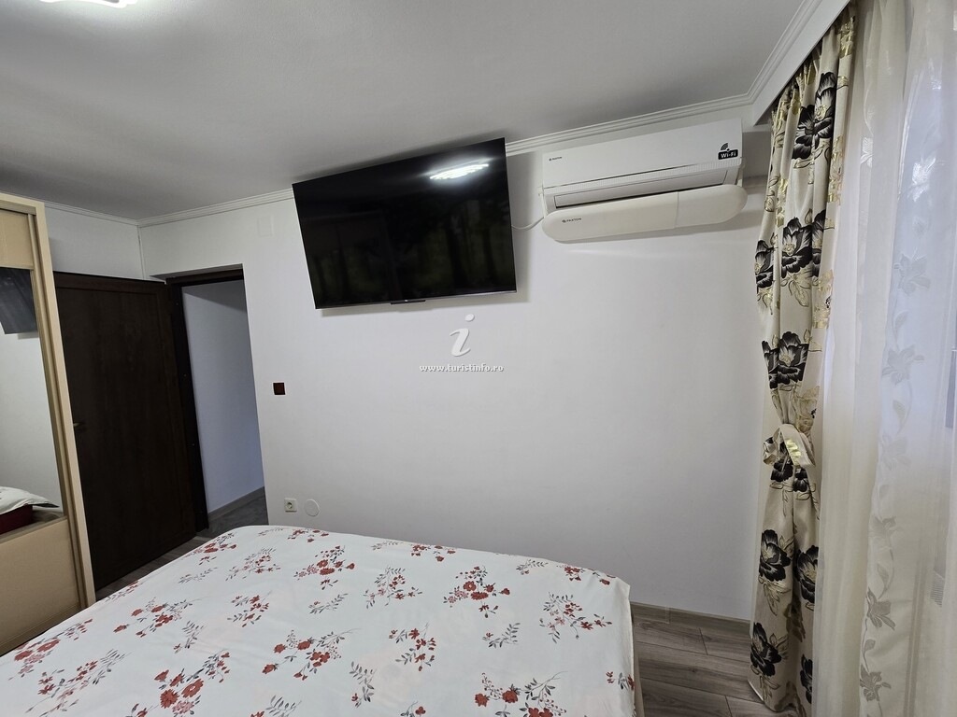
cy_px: 358
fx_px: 359
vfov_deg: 89.9
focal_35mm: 13
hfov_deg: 106.2
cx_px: 478
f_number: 2.2
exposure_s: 1/50
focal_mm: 2.2
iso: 64
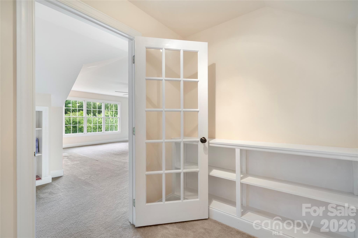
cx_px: 179
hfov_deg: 100.4
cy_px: 119
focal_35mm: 15
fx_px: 149
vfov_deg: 77.3
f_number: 11
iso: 100
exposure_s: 1/2.5
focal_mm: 15
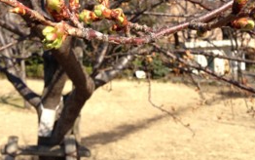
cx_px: 91
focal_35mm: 60
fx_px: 417
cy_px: 2
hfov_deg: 33.8
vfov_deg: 21.0
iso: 50
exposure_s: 1/874
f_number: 2.4
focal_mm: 4.13
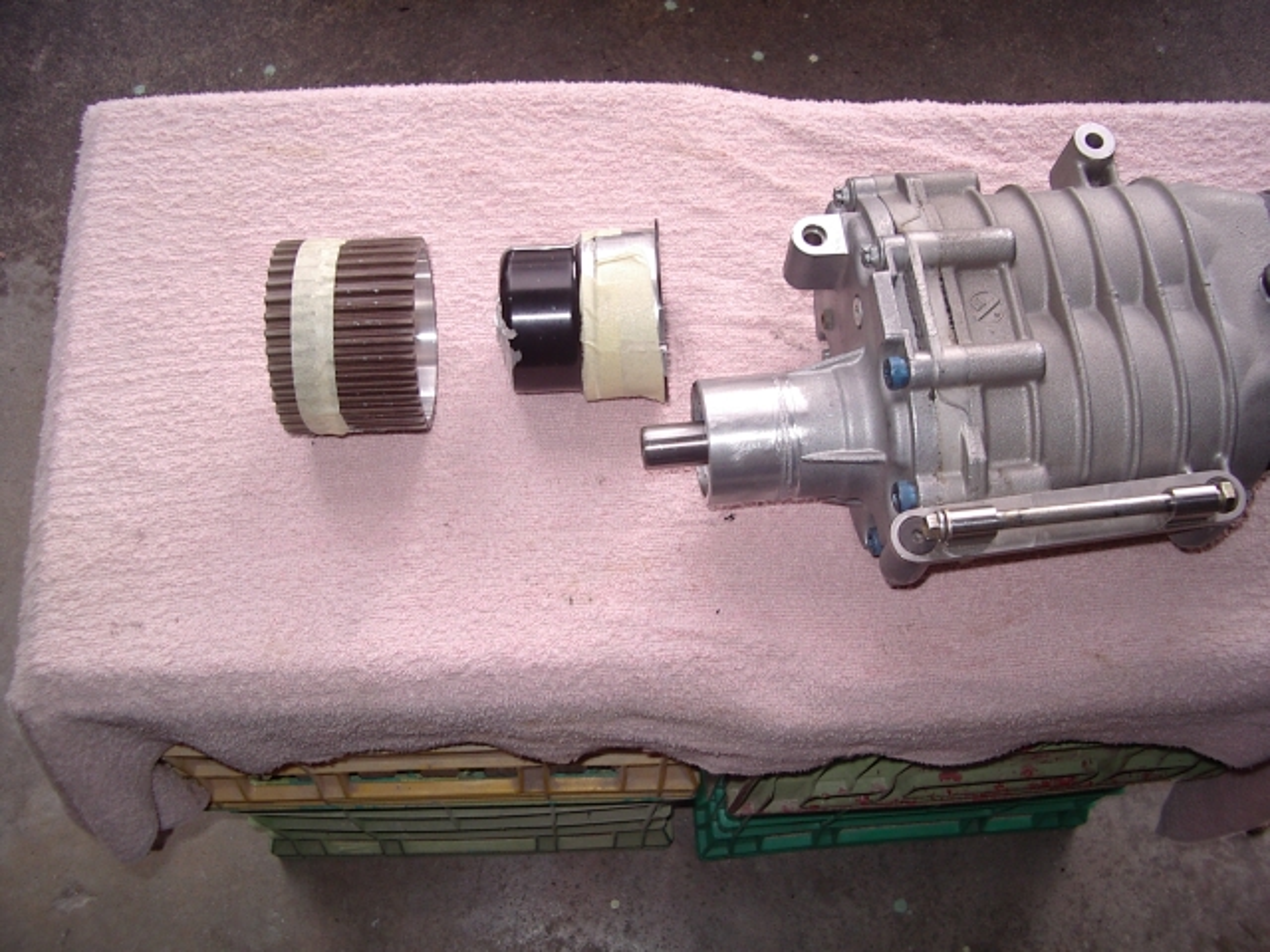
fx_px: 1394
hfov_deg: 49.0
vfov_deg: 37.7
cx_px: 635
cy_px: 476
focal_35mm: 38
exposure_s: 1/125
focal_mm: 5.8
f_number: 2.6
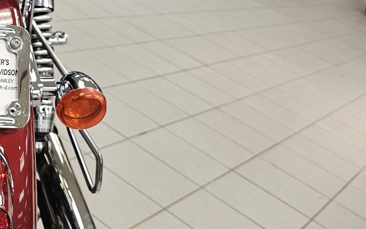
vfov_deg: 20.6
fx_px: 628
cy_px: 94
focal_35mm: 63
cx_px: -74
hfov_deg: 28.3
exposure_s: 1/120
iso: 200
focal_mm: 6.3
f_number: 1.7
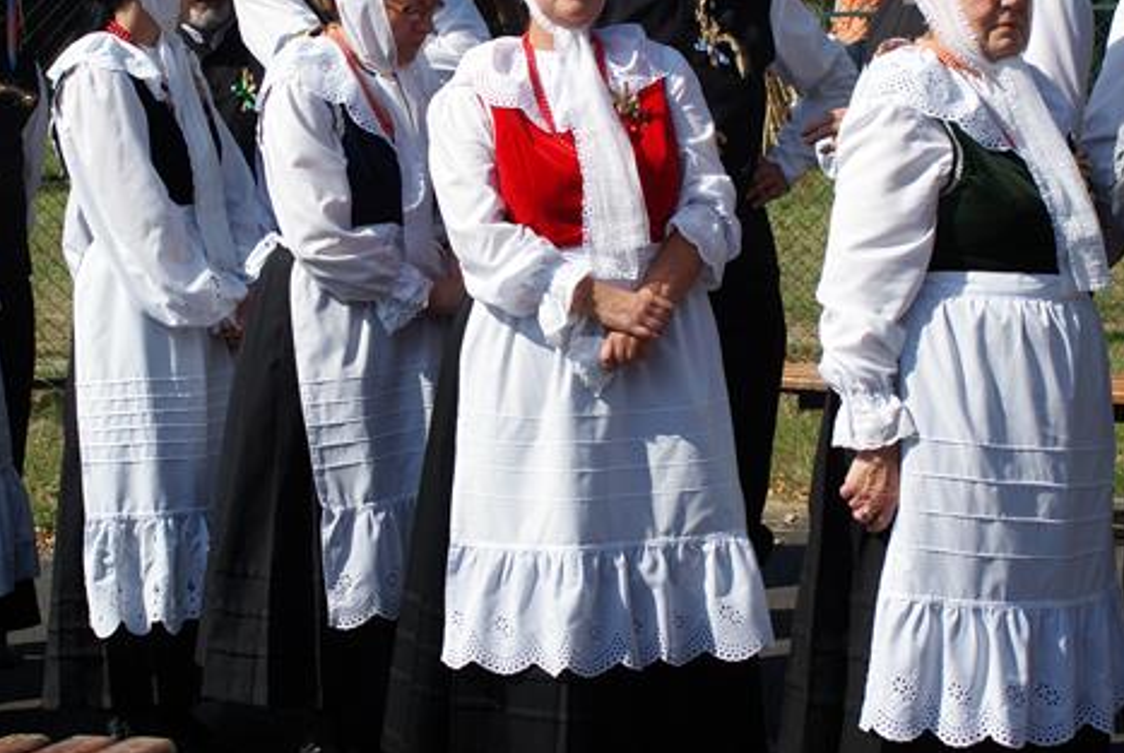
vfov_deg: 15.2
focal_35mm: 90
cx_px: 477
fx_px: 2810
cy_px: 214
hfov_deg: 22.6
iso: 100
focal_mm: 35
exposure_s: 1/400
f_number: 8
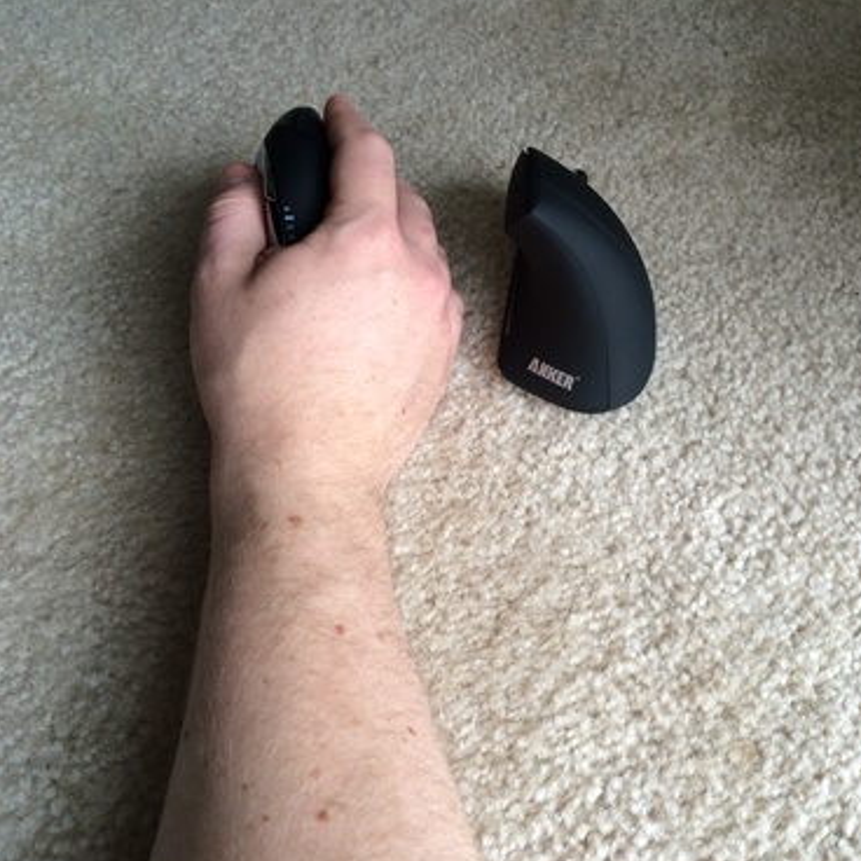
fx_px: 1013
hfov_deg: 45.6
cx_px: 545
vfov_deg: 46.0
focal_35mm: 36
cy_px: 429
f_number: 2.2
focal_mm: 4.12
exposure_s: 1/30
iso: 40
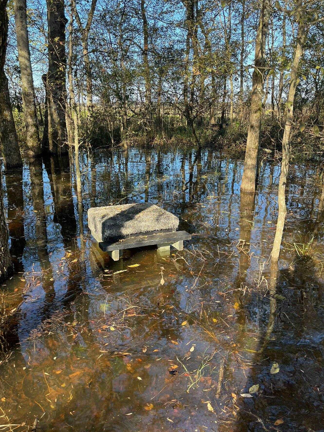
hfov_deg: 46.8
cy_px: 221
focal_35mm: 30
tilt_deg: -18.3
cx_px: 164
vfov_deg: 60.0
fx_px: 374
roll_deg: -1.3
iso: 50
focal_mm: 5.1
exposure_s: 1/493
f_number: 1.6
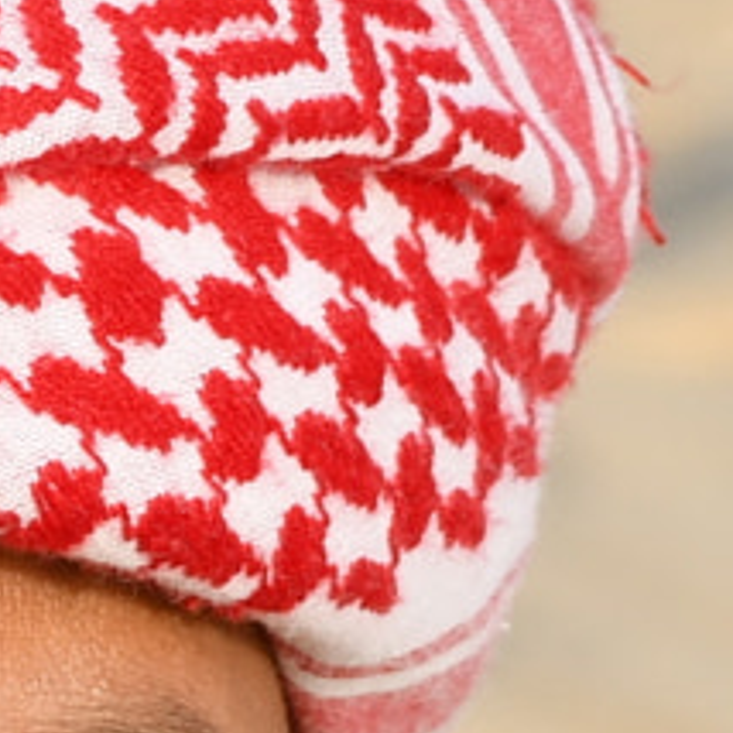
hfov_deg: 2.6
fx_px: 16077
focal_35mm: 671
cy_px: 1755
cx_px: 706
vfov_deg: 2.6
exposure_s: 1/200
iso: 100
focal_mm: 55
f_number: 8
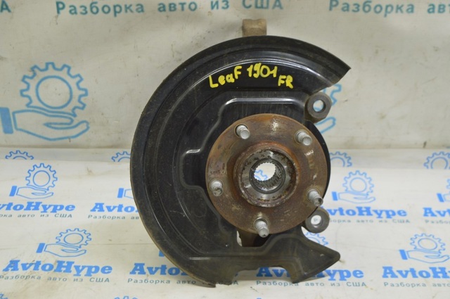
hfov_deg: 37.9
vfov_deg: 25.7
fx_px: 655
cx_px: 225
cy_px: 150
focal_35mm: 52
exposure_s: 1/20
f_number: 5.6
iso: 400
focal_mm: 35
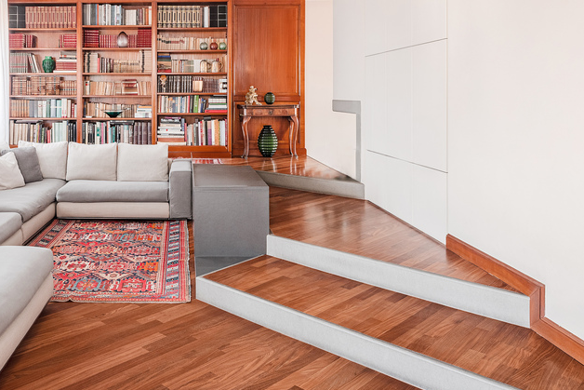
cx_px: 181
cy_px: 97
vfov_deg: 38.9
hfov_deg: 55.7
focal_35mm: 33
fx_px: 535
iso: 200
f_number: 7.1
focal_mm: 18
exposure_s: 1/10
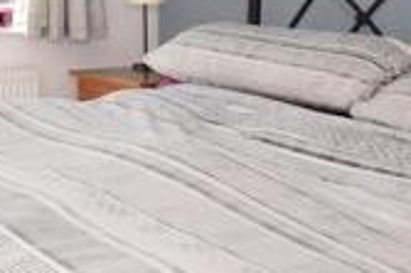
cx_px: -214
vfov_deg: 21.5
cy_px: -46
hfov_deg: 25.2
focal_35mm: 59
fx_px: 673
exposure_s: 1/200
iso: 200
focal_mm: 10
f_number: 9
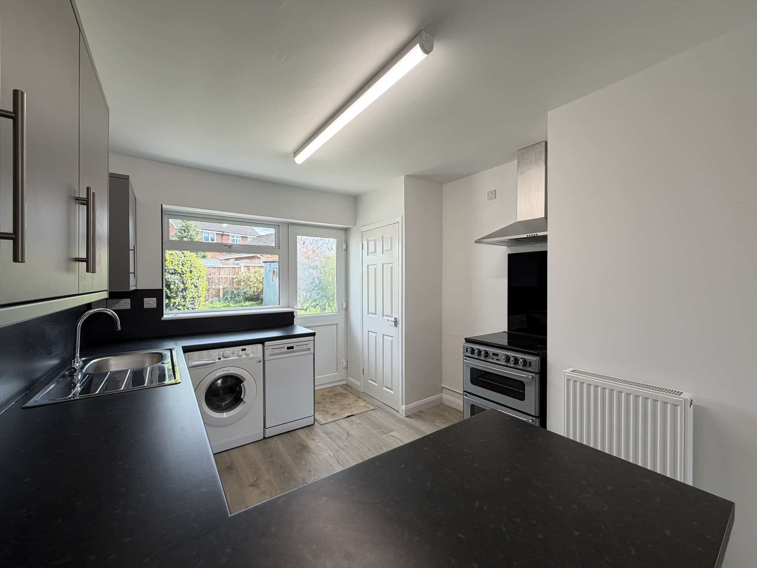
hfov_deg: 102.1
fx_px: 306
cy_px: 284
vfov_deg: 85.7
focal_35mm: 14
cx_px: 378
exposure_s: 1/121
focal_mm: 2.22
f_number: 2.2
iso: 64
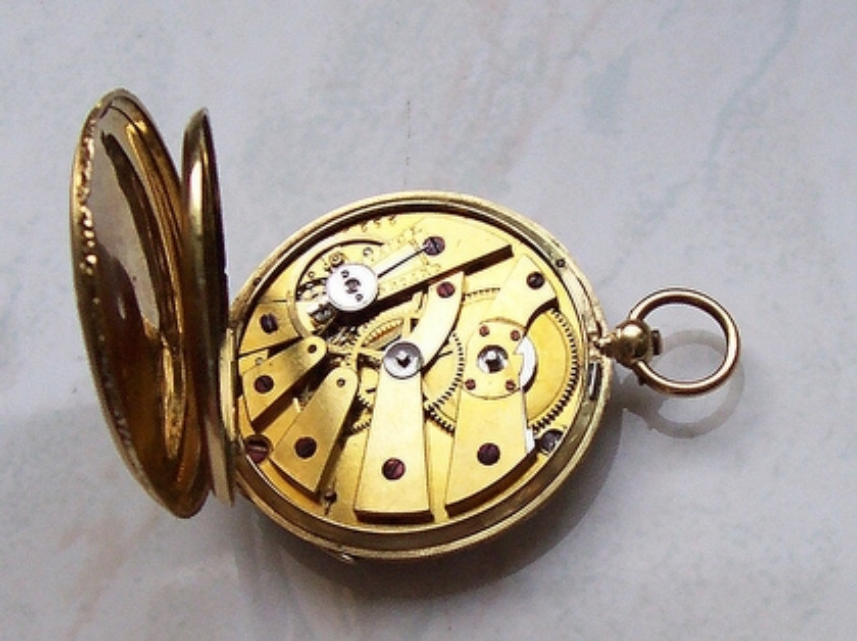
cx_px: 428
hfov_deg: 54.0
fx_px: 841
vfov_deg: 41.7
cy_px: 320
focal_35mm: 34
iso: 80
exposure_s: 1/176
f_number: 2.7
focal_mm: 5.6
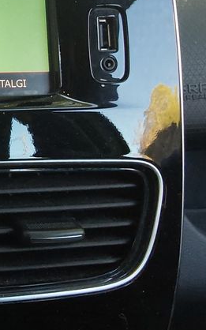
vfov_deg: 28.7
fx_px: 638
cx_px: -151
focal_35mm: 71
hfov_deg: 15.9
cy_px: 95
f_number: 1.9
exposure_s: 1/50
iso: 100
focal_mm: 2.91
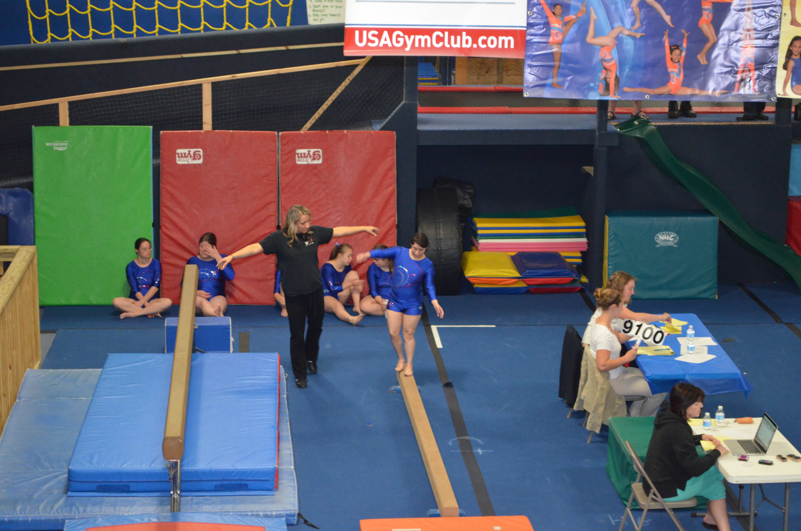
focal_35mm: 82
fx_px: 1832
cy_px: 266
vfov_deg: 16.5
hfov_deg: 24.7
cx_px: 400
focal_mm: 55
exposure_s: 1/60
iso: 3200
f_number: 5.6
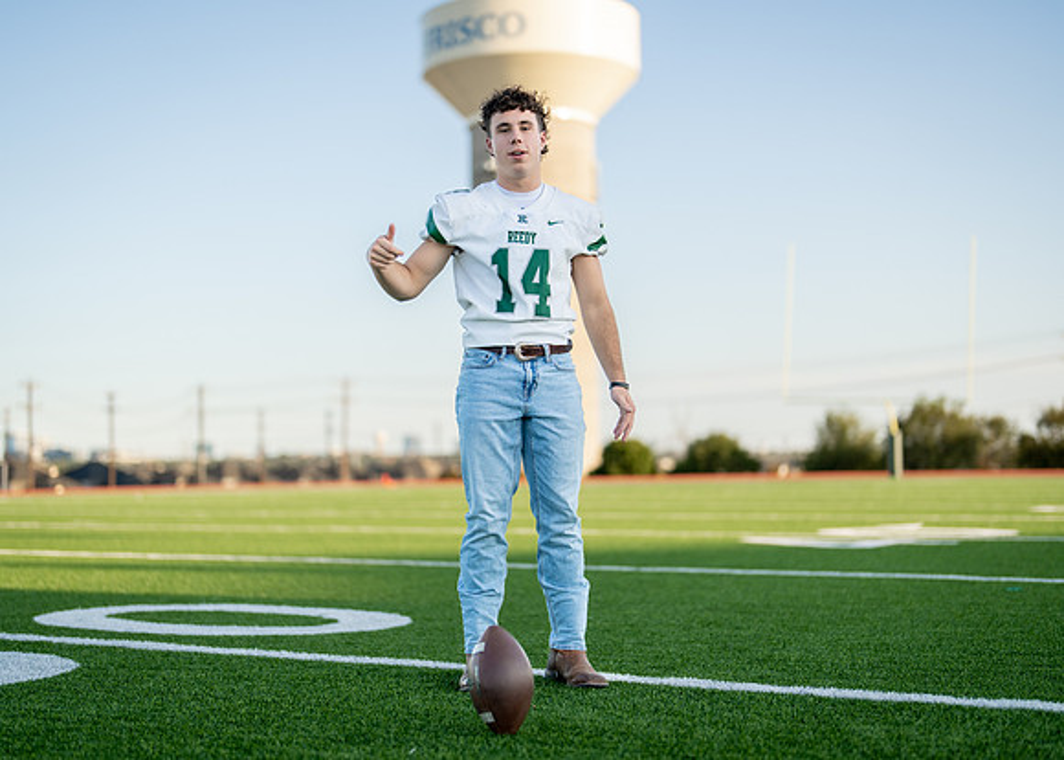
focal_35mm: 55
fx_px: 1650
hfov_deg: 35.7
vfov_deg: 25.9
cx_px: 532
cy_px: 380
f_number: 1.2
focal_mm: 50
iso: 100
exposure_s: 1/2500
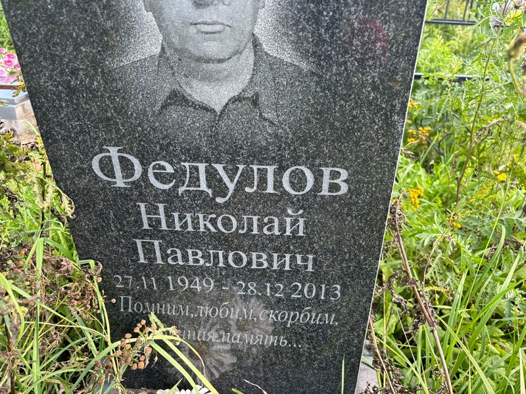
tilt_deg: -42.5
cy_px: 197
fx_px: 395
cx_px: 263
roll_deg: +1.7
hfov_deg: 67.3
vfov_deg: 53.1
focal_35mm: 26
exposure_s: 1/270
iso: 50
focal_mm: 5.96
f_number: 1.6
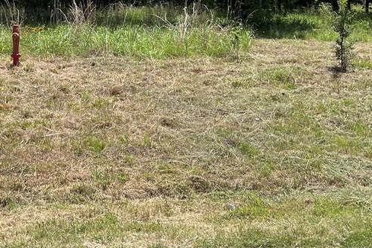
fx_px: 733
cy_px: 37
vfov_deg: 18.9
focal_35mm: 71
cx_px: 22
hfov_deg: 27.2
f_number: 1.6
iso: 50
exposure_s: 1/2571
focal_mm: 5.1
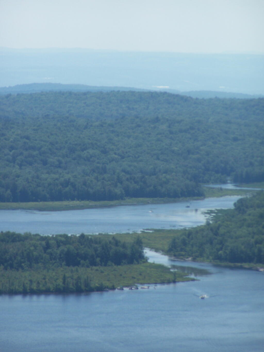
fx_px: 3223
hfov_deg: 4.7
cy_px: 176
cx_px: 132
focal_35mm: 317
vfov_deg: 6.2
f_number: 5
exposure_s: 1/800
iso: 80
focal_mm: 52.6
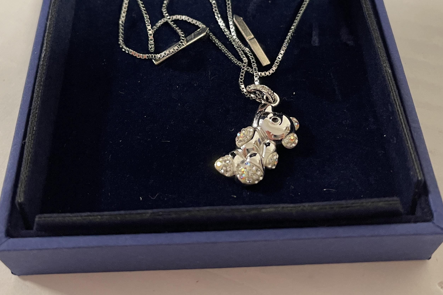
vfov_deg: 30.9
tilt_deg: -52.5
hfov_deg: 46.4
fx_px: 517
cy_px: 46
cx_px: 210
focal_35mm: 42
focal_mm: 5.1
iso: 250
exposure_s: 1/50
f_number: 1.6
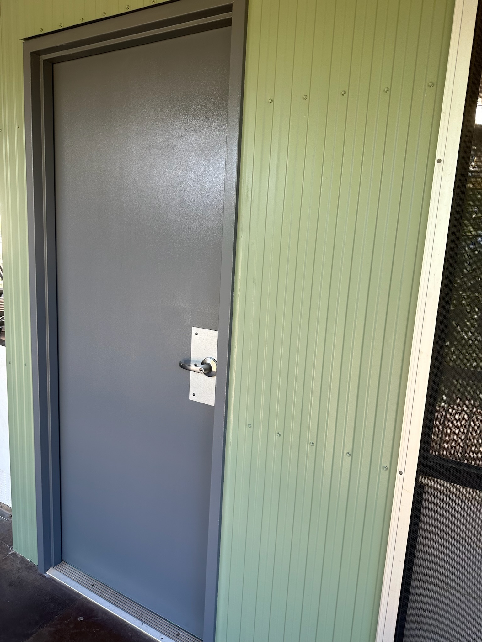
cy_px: 321
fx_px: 446
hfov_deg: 56.8
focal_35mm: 24
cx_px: 241
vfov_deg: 71.6
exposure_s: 1/121
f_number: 1.78
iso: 80
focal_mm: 6.86
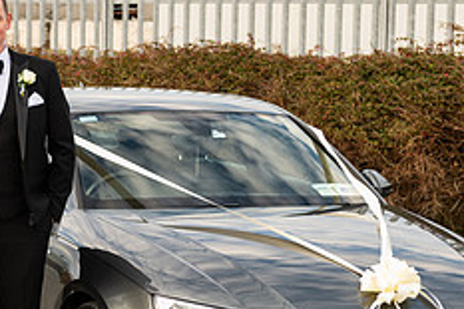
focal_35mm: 112
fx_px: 1442
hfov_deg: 18.1
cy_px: 176
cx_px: 94
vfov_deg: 12.2
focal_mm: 45
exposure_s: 1/200
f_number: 3.5
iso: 100
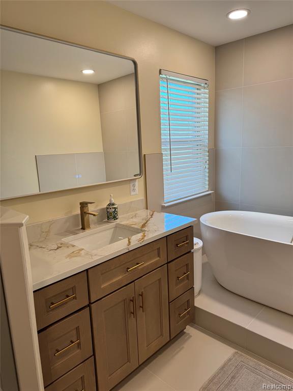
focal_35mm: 24
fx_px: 271
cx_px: 146
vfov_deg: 71.6
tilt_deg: -10.7
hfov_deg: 56.8
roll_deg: +2.7
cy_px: 196
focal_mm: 6.76
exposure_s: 1/156
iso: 100
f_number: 1.78
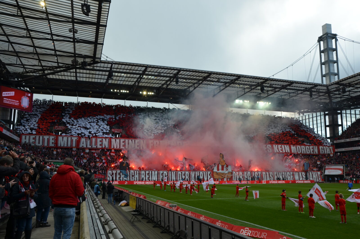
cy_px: 120
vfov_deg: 41.5
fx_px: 314
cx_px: 180
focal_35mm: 32
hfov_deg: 59.6
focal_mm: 21
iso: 200
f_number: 8
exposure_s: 1/250
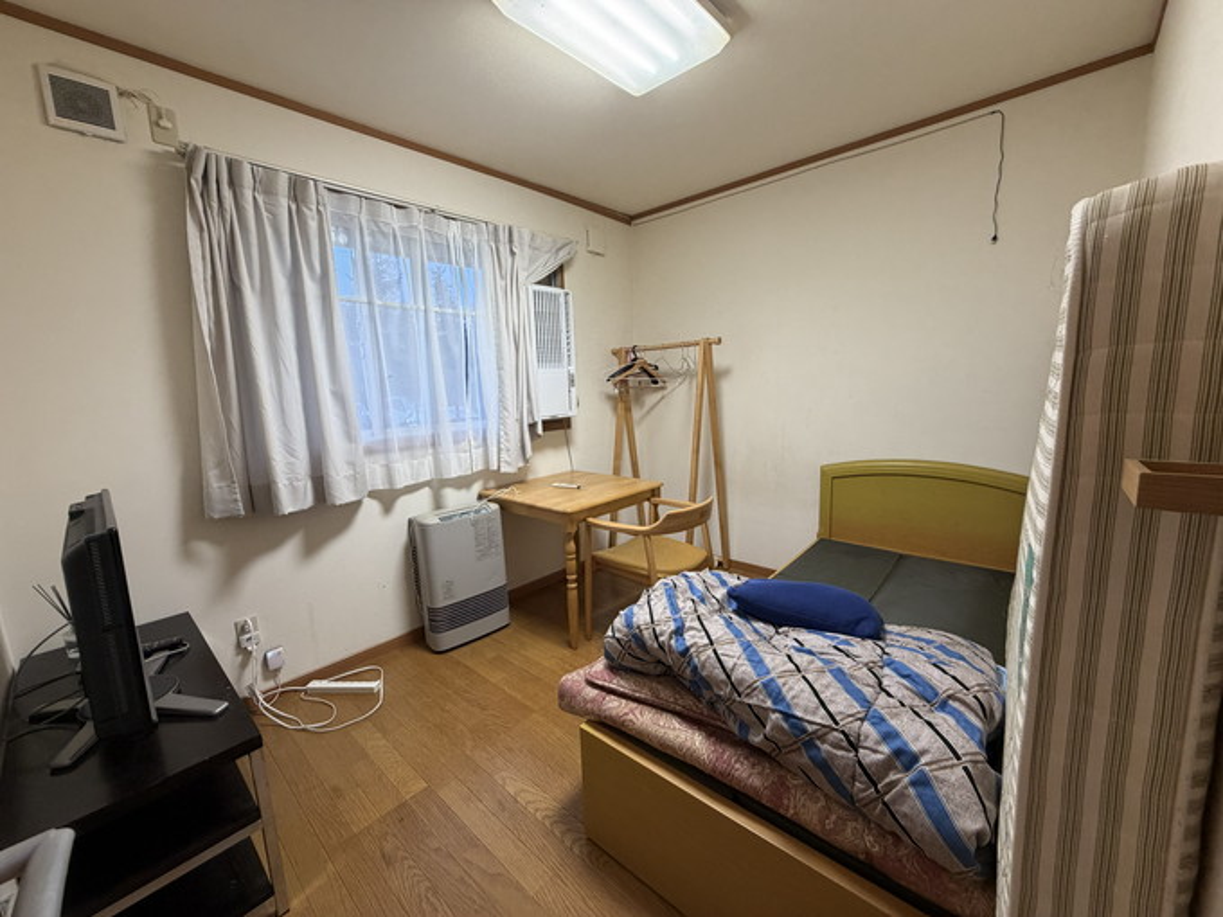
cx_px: 612
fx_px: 495
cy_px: 458
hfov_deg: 102.1
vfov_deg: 85.7
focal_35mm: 14
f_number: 2.2
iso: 320
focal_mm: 2.22
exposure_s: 1/100
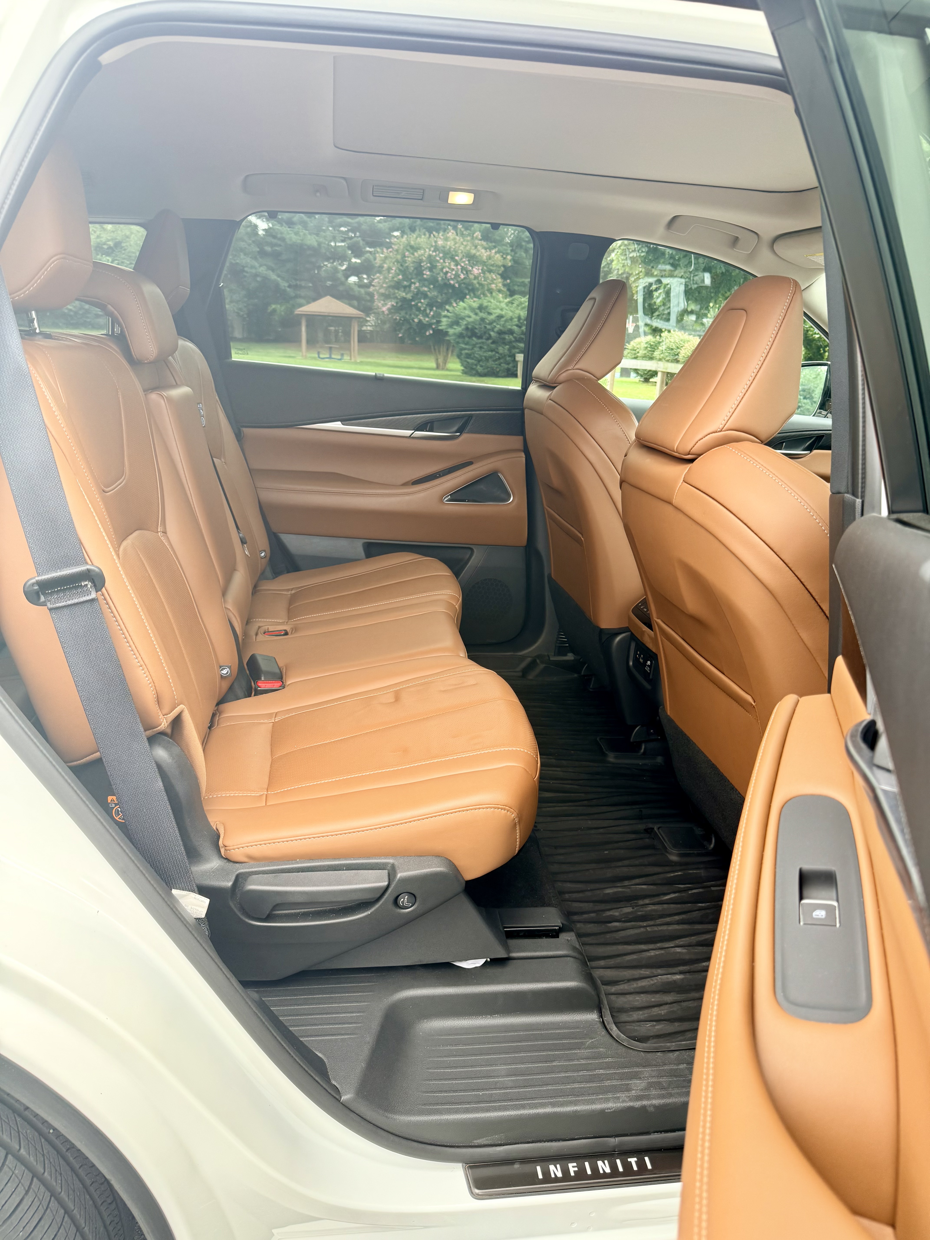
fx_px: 860
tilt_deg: -17.3
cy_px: 620
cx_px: 465
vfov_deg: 71.6
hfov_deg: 56.8
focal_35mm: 24
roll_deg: -2.5
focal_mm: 6.76
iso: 100
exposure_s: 1/314
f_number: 1.78
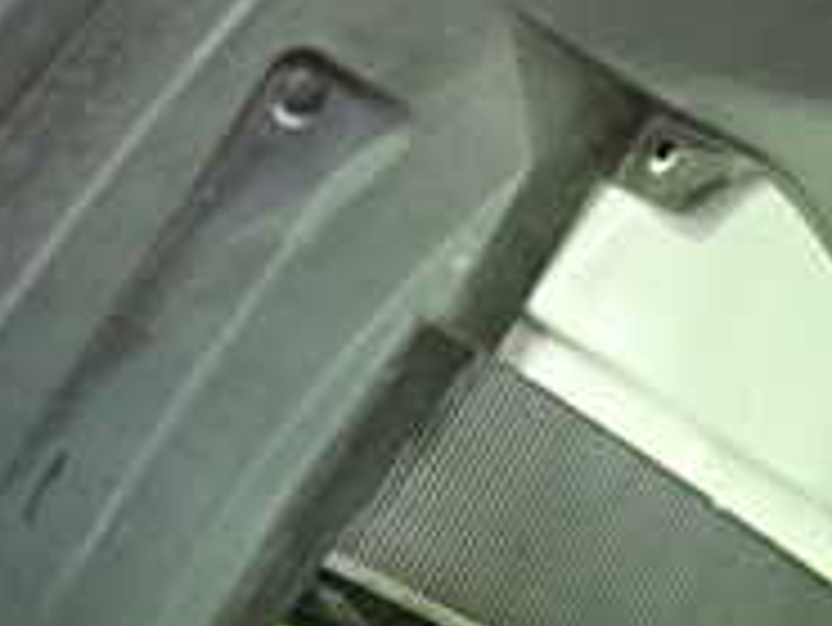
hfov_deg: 24.1
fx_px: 1948
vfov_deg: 17.2
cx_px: 463
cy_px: -185
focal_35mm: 81
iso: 800
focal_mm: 4.5
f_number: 2
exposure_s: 1/15
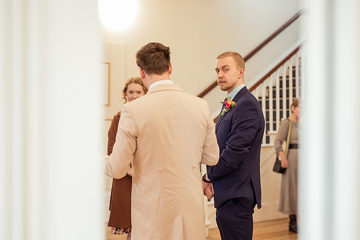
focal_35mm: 50
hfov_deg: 39.5
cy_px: 120
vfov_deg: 27.0
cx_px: 180
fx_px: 501
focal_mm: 50
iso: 1400
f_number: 2
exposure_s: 1/500
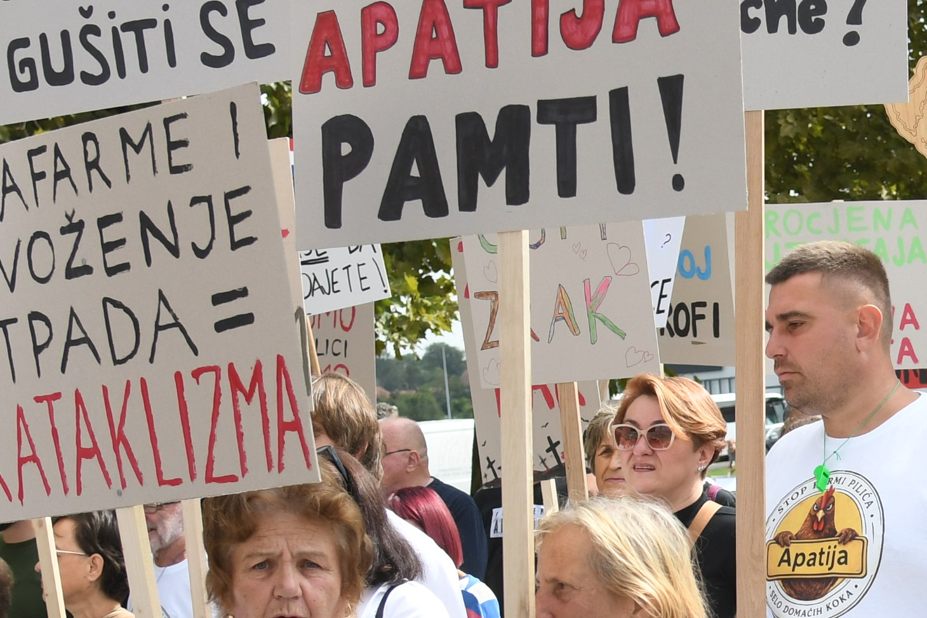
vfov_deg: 13.2
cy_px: 511
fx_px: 2652
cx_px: 928
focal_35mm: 103
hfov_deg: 19.3
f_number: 4
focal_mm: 24
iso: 400
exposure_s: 1/2000
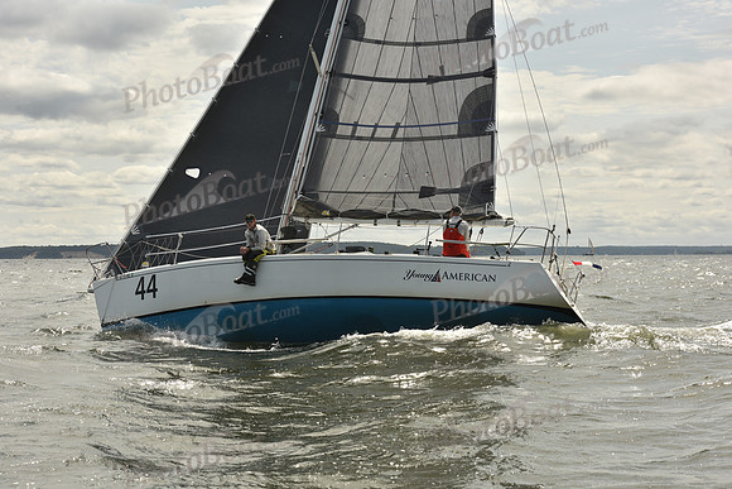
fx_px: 1424
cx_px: 366
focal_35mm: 70
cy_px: 244
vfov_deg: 19.5
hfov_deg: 28.8
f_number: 10
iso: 250
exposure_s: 1/800
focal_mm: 70
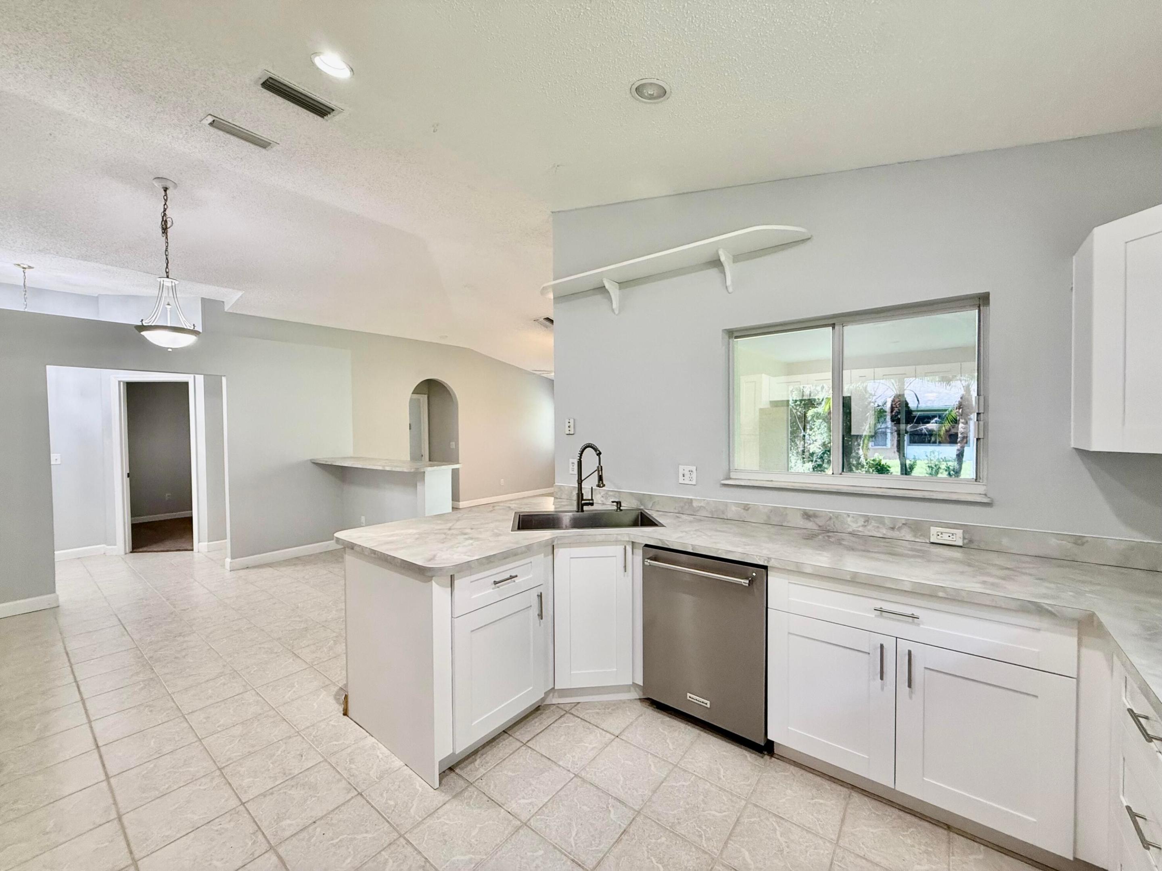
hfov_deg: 102.1
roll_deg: +0.4
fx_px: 470
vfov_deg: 85.7
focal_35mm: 14
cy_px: 436
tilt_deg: -0.3
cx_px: 581
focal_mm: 2.22
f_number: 2.2
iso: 250
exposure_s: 1/120
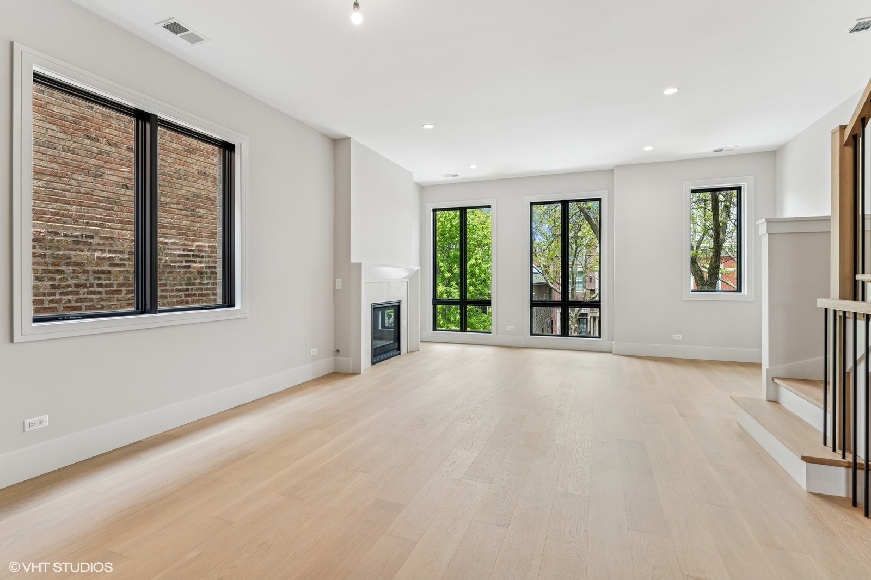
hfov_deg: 93.3
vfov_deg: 70.4
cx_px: 436
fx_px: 411
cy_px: 290
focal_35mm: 17
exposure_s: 1/40
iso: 320
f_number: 8
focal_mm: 17
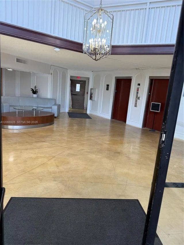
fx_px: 170
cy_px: 122
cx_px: 92
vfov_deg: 71.6
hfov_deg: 56.8
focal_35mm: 24
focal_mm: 6.76
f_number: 1.78
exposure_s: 1/120
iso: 100
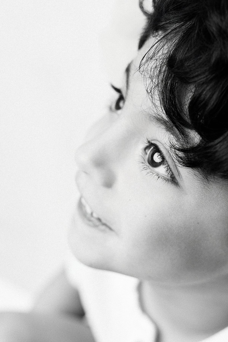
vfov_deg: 43.6
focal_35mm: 45
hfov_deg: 29.9
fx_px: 427
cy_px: 171
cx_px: 114
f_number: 4
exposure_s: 1/160
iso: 100
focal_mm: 45
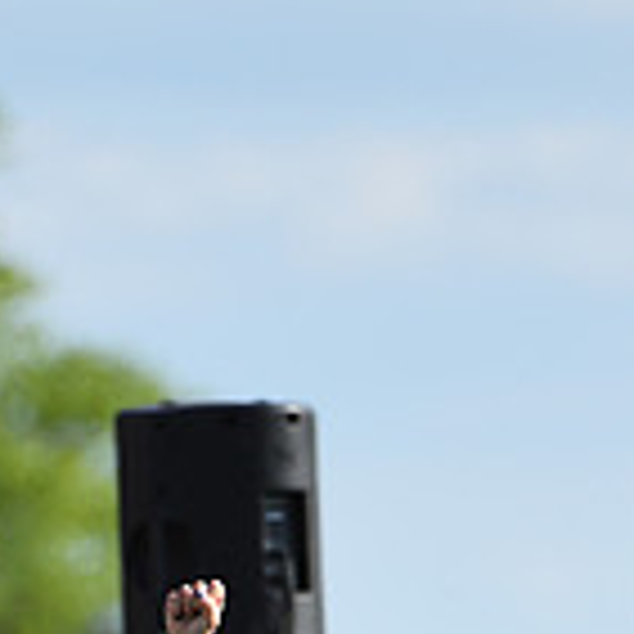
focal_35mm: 1399
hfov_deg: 1.3
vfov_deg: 1.3
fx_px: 28989
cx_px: 378
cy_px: 1232
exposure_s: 1/1250
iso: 320
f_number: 5.6
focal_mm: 400
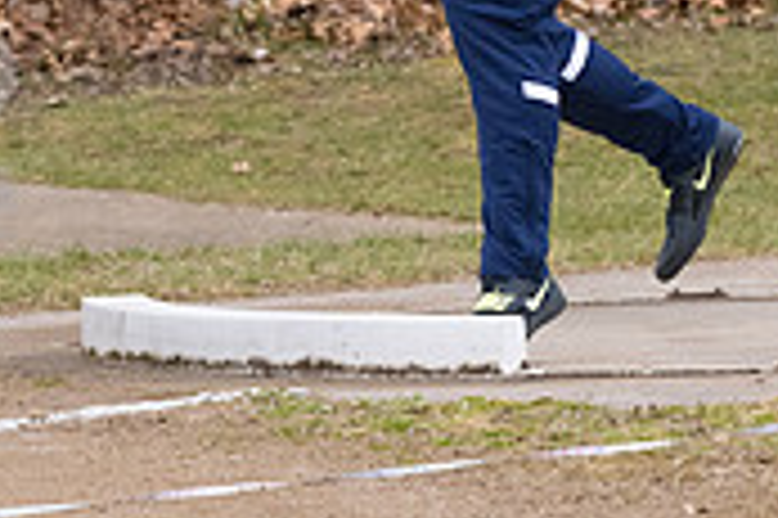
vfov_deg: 2.1
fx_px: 14314
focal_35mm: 663
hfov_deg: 3.1
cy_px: -369
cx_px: 402
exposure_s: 1/1600
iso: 2000
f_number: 5
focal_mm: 170
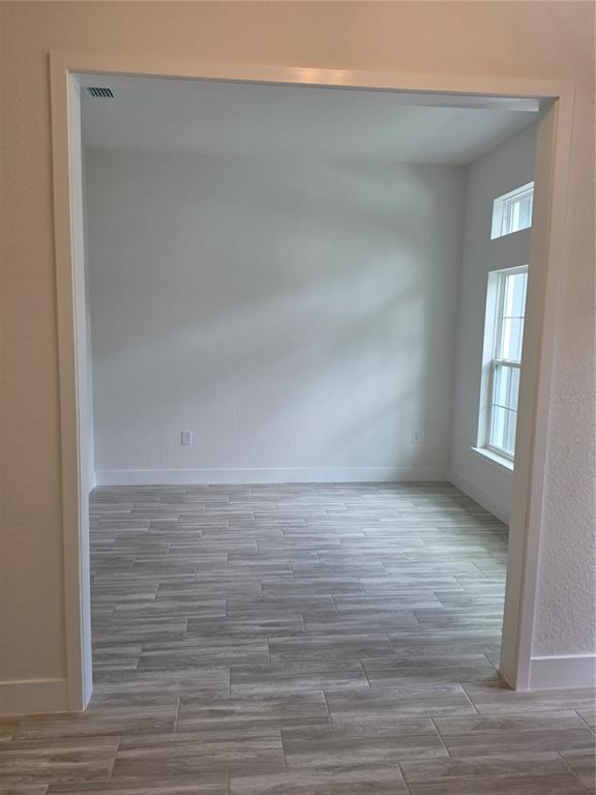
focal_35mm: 23
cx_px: 298
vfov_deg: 73.9
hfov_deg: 58.9
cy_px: 398
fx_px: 528
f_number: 1.4
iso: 64
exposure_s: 1/120
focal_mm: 6.5
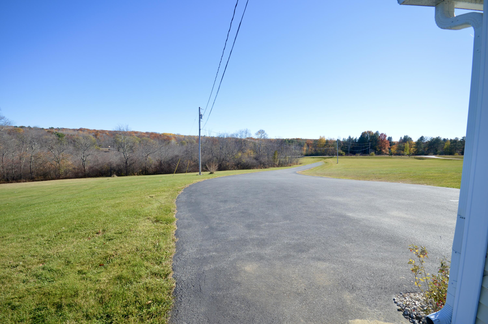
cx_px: 244
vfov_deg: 77.2
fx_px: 203
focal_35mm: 15
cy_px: 162
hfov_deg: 100.4
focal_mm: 10
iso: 100
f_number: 7.1
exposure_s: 1/200
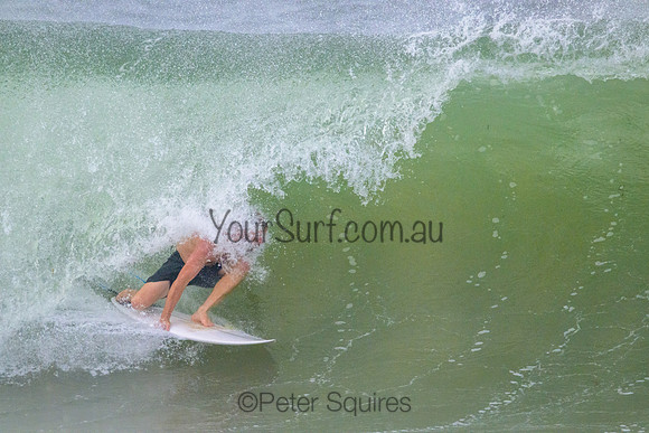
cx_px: 324
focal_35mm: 800
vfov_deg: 1.7
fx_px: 14425
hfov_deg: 2.6
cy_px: 216
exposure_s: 1/3200
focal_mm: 800
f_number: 11
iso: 7200
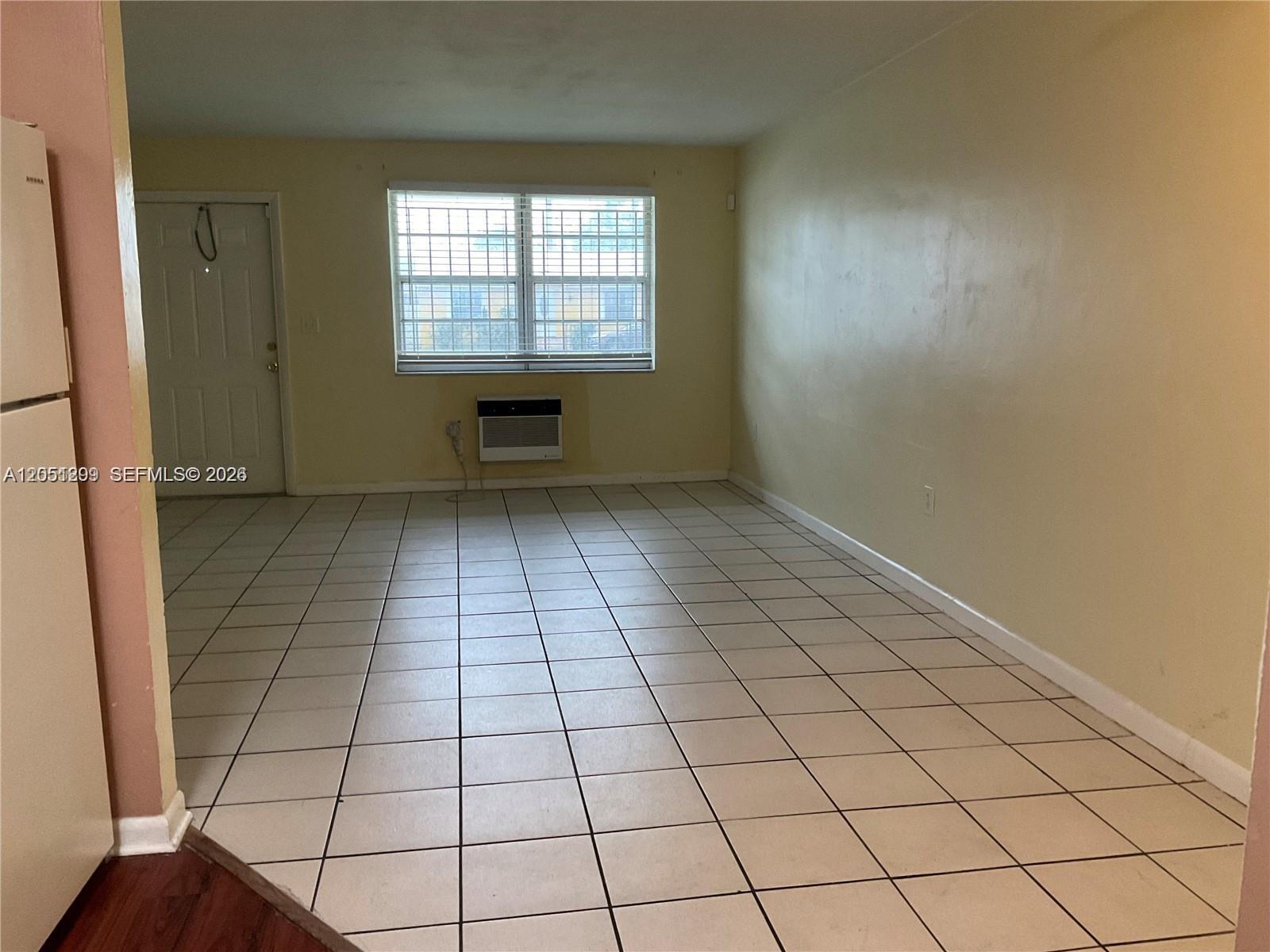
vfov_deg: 48.2
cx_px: 635
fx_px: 1064
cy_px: 476
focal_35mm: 29
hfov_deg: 61.7
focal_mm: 3
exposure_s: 1/60
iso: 160
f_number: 1.8
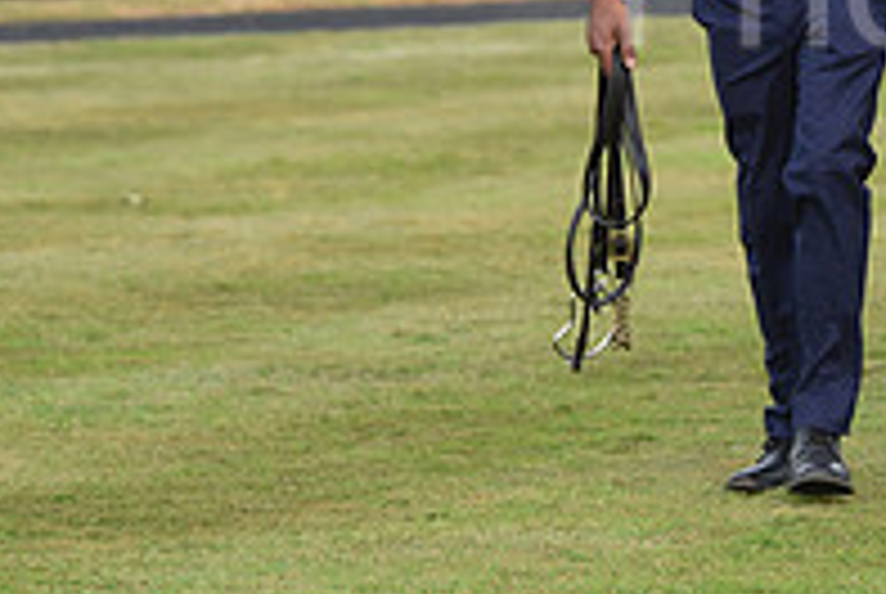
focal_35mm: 359
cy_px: -236
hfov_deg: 5.7
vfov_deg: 3.8
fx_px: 8849
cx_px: 1205
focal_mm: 122
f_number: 4
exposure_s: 1/800
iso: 1000
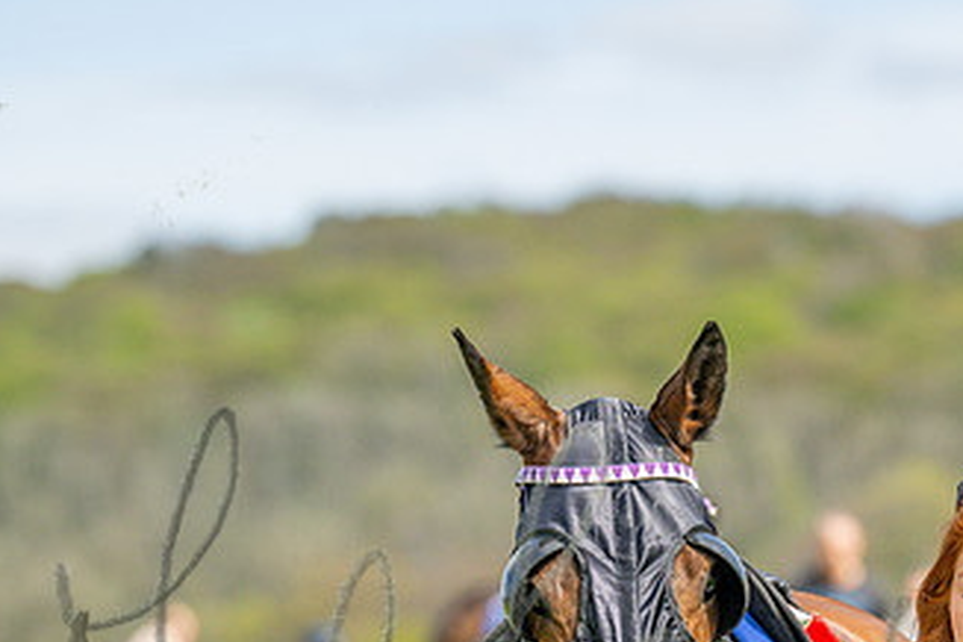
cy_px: 630
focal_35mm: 392
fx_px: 10485
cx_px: 773
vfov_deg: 3.5
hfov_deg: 5.3
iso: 400
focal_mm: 190
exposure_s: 1/2500
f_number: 4.5
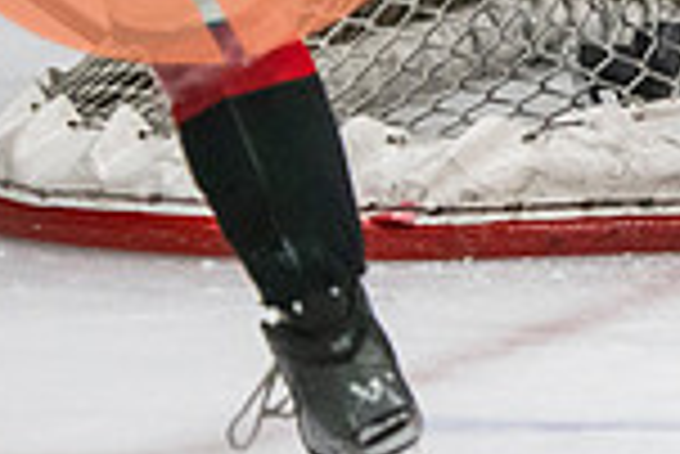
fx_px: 11722
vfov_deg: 2.2
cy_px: -344
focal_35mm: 620
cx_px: 1255
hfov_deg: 3.3
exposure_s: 1/640
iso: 2500
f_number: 3.2
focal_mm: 116
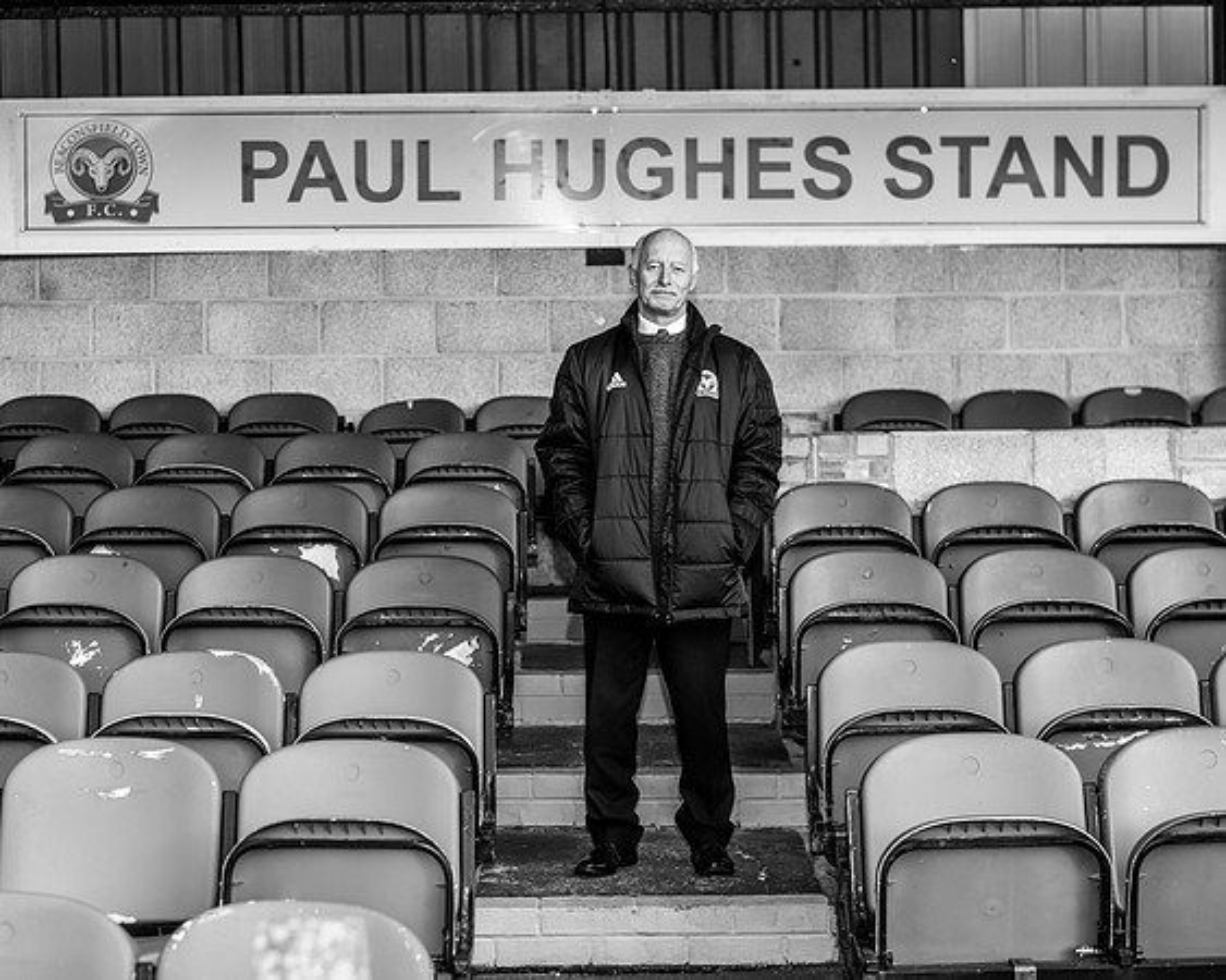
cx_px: 560
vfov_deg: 22.8
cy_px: 429
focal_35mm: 67
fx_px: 2428
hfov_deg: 28.3
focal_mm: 50
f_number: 2.8
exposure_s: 1/200
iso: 31
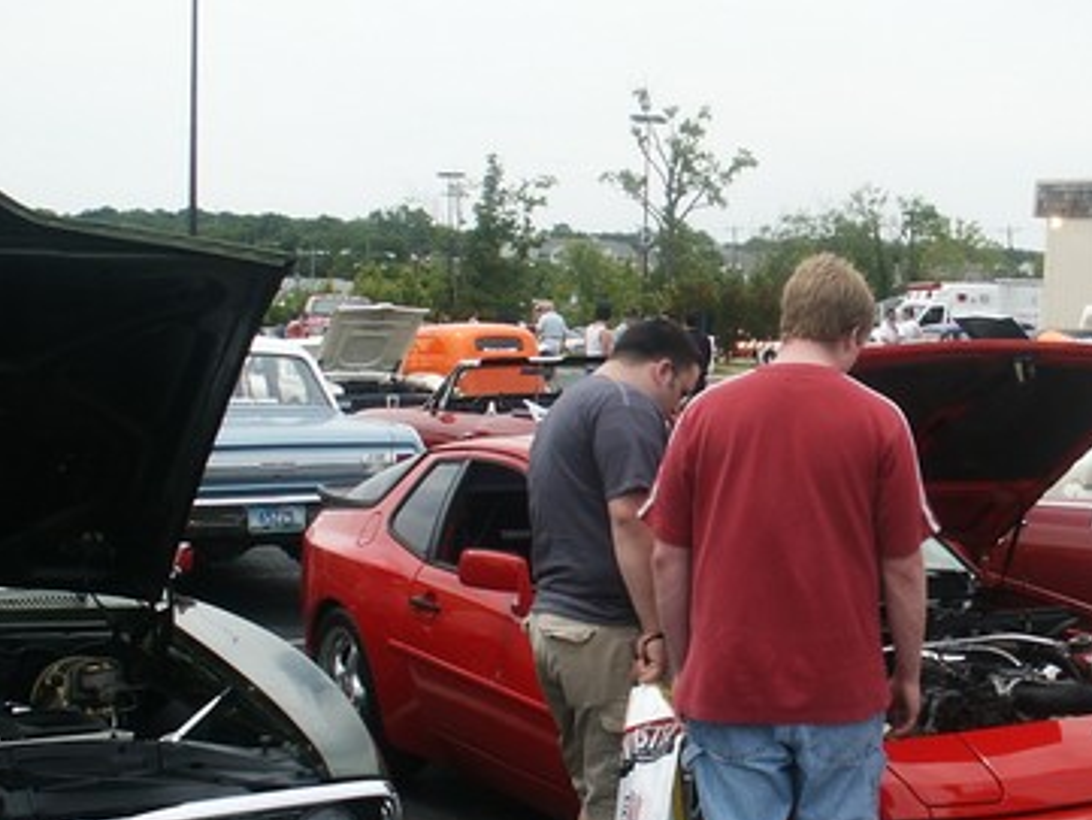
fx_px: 1957
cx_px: 917
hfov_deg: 30.2
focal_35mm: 62
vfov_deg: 23.5
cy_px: 575
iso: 64
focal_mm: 7.18
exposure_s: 1/180
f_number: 6.7
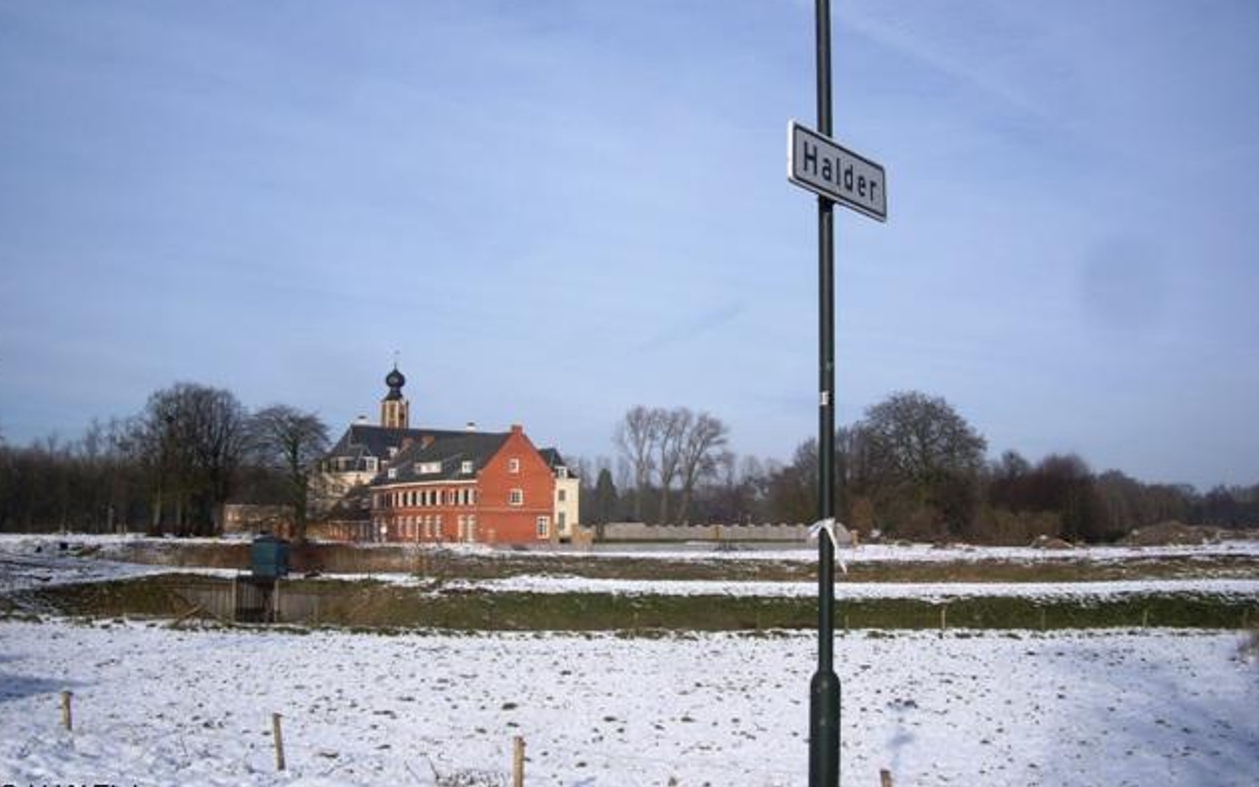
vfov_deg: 31.2
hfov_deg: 48.2
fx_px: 1407
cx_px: 626
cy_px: 340
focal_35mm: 41
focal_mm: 7.9
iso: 64
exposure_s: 1/160
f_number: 8
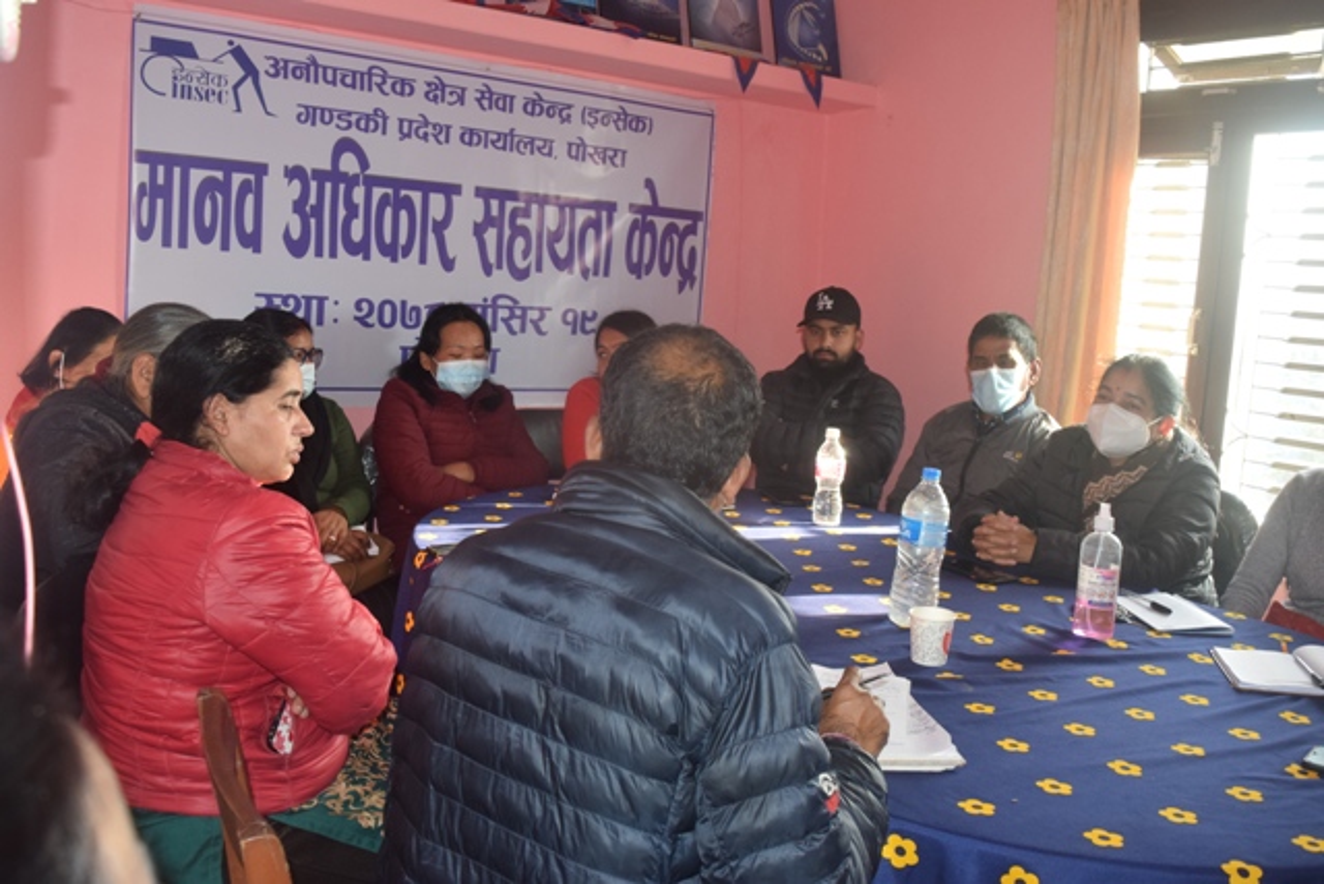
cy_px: 442
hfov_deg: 57.2
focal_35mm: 33
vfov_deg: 40.0
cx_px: 662
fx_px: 1214
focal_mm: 22
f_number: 5.6
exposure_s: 1/125
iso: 800
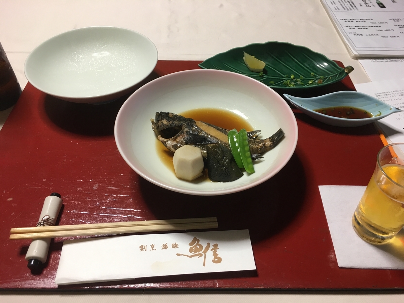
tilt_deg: -46.9
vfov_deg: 48.2
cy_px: 152
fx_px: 338
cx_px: 202
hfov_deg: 61.7
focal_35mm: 29
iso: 64
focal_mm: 4.15
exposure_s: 1/30
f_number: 2.2
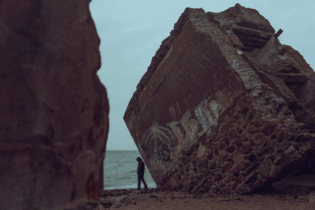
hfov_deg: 58.7
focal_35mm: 32
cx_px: 158
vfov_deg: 41.1
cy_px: 105
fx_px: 280
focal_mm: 32
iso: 800
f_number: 4.5
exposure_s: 1/250
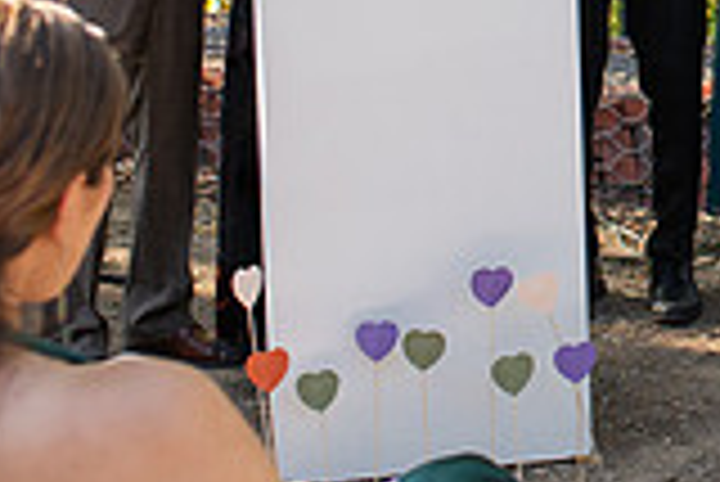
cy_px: -144
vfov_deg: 10.4
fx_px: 2582
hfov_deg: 14.8
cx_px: 1066
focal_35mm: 129
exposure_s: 1/1250
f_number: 3.5
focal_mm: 35
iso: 640
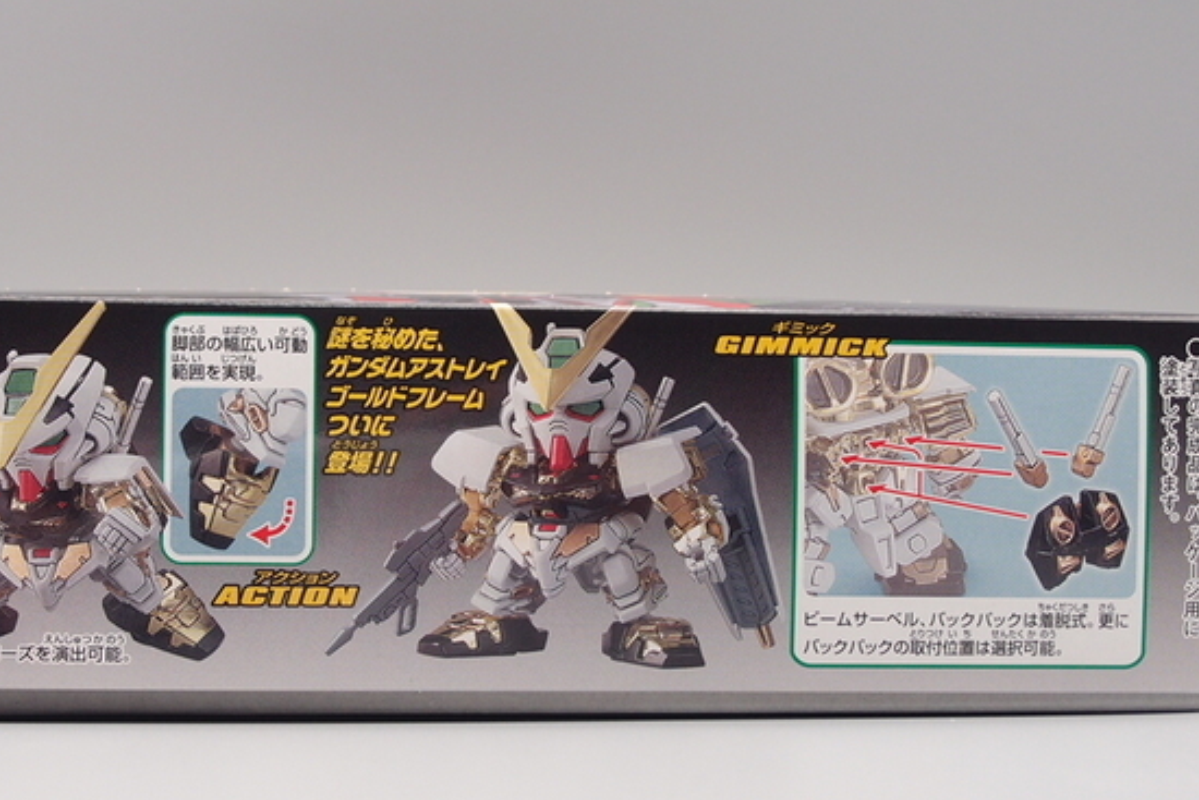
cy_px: 499
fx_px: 2065
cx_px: 401
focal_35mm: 62
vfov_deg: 21.9
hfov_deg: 32.1
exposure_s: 1/125
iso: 100
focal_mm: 8.99
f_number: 2.5
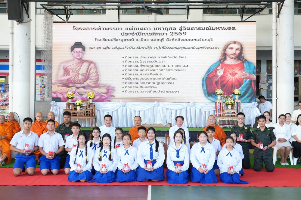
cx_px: 150
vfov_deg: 28.1
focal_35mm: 48
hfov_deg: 41.1
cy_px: 100
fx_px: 401
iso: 1250
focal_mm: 32
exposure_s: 1/125
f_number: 5.6
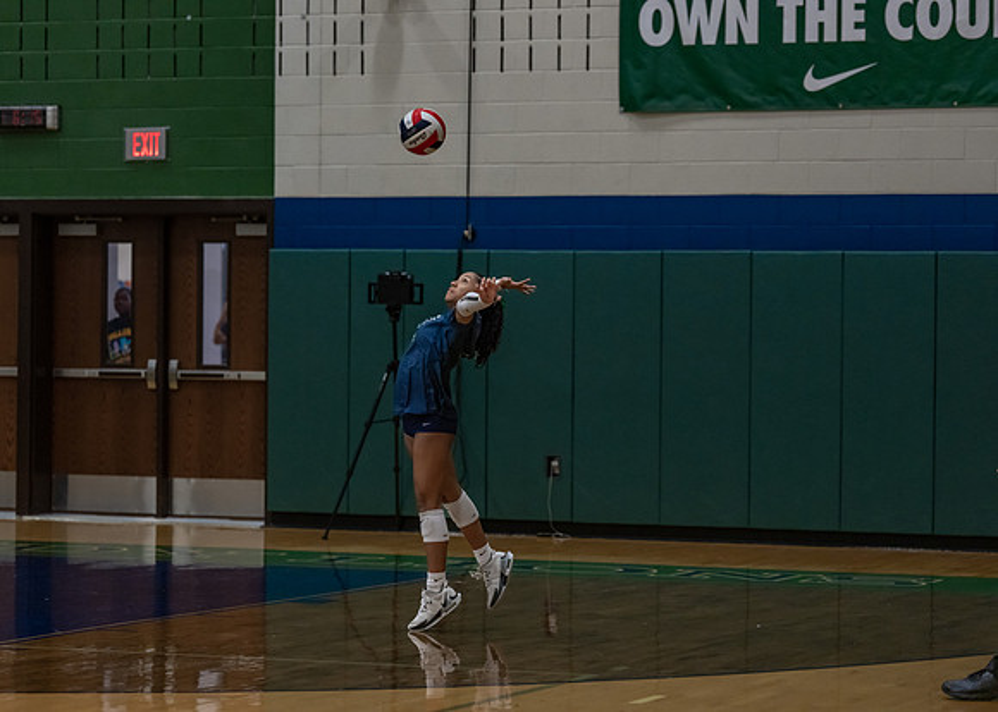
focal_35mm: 121
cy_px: 356
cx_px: 499
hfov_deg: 16.6
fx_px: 3415
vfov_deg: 11.9
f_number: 2.8
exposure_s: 1/1000
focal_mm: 115
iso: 2500
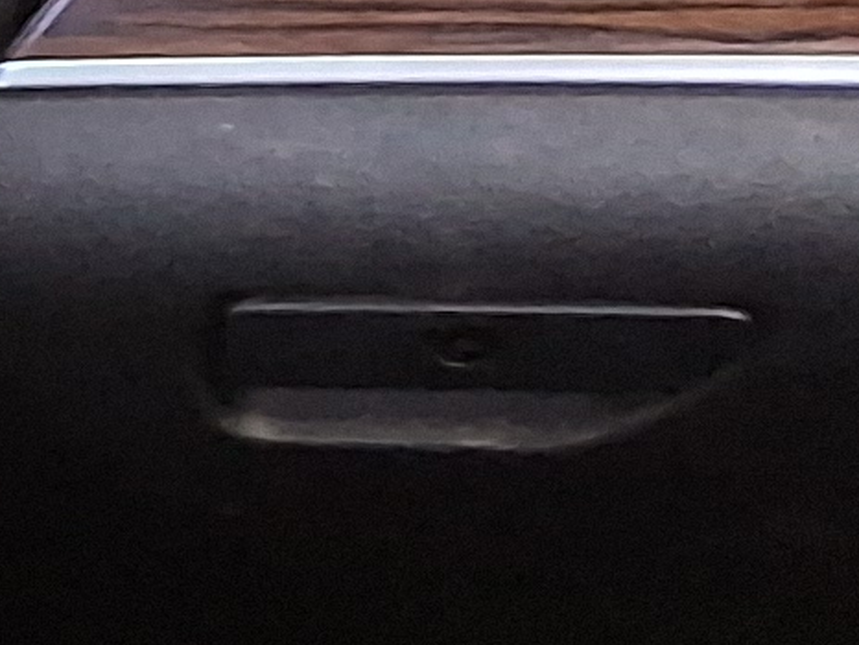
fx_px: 4866
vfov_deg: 7.5
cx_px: -1532
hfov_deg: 8.7
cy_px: -216
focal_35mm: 196
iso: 200
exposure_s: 1/40
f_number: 1.9
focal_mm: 2.91
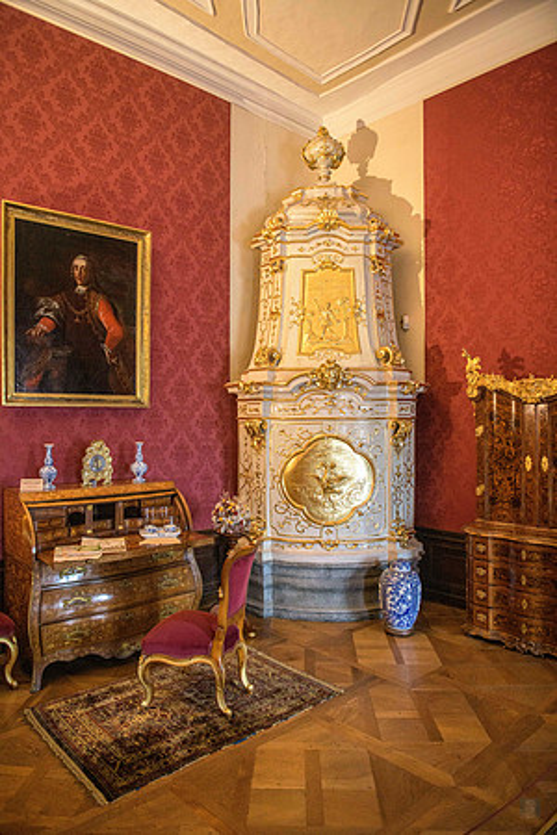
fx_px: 557
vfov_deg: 73.7
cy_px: 418
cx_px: 278
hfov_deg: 53.1
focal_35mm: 24
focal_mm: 24
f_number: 2.8
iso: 5000
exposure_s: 1/50
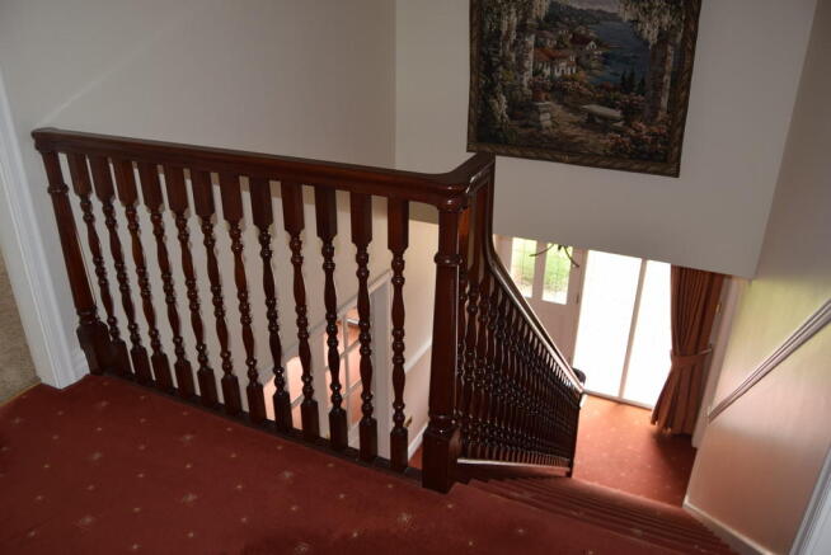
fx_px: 624
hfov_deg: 67.3
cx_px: 416
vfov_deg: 48.0
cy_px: 278
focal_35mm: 27
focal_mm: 18
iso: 100
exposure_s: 1/5
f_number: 4.5
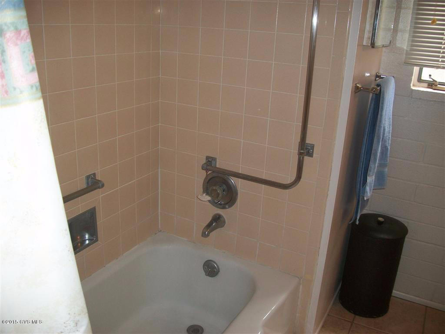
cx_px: 222
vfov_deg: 44.2
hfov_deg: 56.8
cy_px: 167
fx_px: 411
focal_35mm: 32
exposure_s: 1/30
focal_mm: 5.7
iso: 80
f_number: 2.9
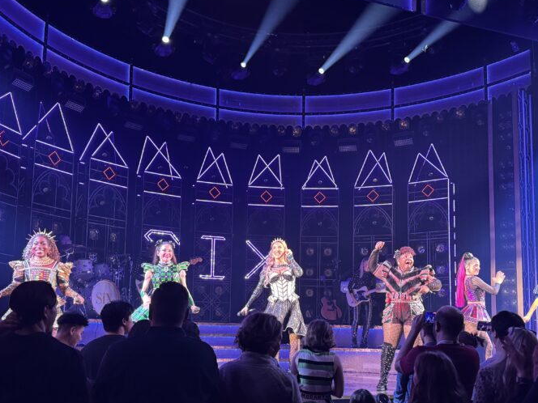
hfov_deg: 50.1
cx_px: 265
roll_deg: -1.1
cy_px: 260
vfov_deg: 38.3
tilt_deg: +7.6
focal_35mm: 37
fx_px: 575
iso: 800
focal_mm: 6.76
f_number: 1.78
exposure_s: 1/57
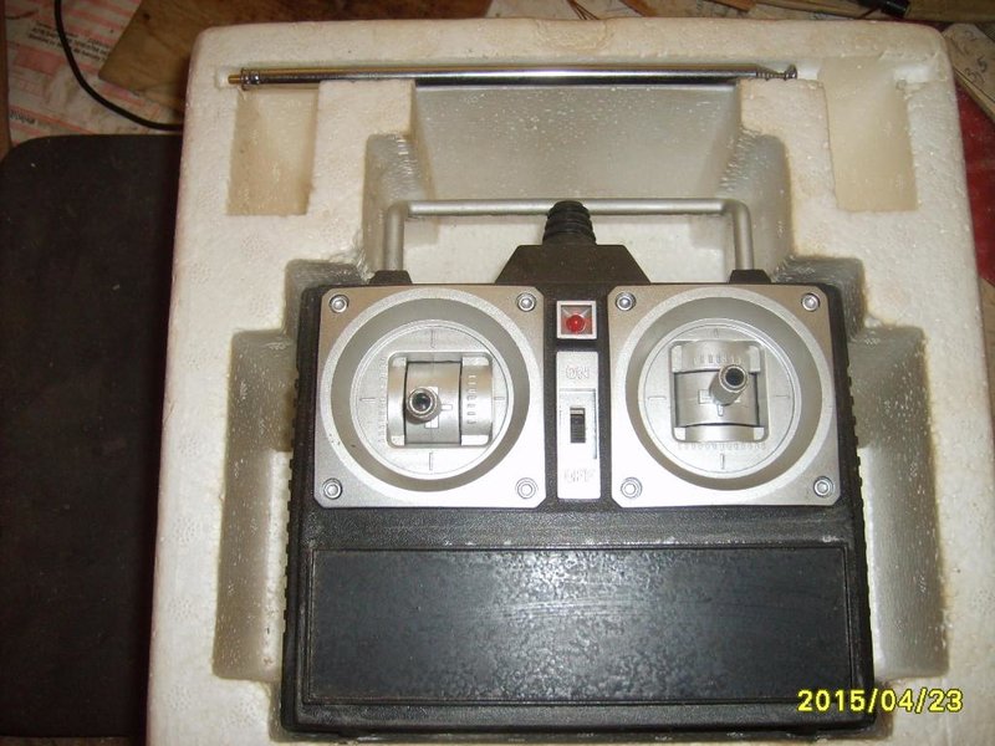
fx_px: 1006
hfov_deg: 52.6
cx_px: 498
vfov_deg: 40.7
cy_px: 373
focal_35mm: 35
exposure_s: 1/45
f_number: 2.8
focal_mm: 5.8
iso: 100
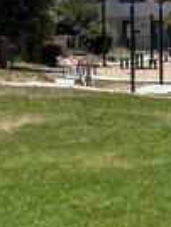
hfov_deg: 8.1
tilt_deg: +2.0
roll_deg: +0.4
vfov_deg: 10.7
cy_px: -7
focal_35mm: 183
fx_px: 1202
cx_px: -36
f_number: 1.78
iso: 80
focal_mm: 6.76
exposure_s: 1/4405
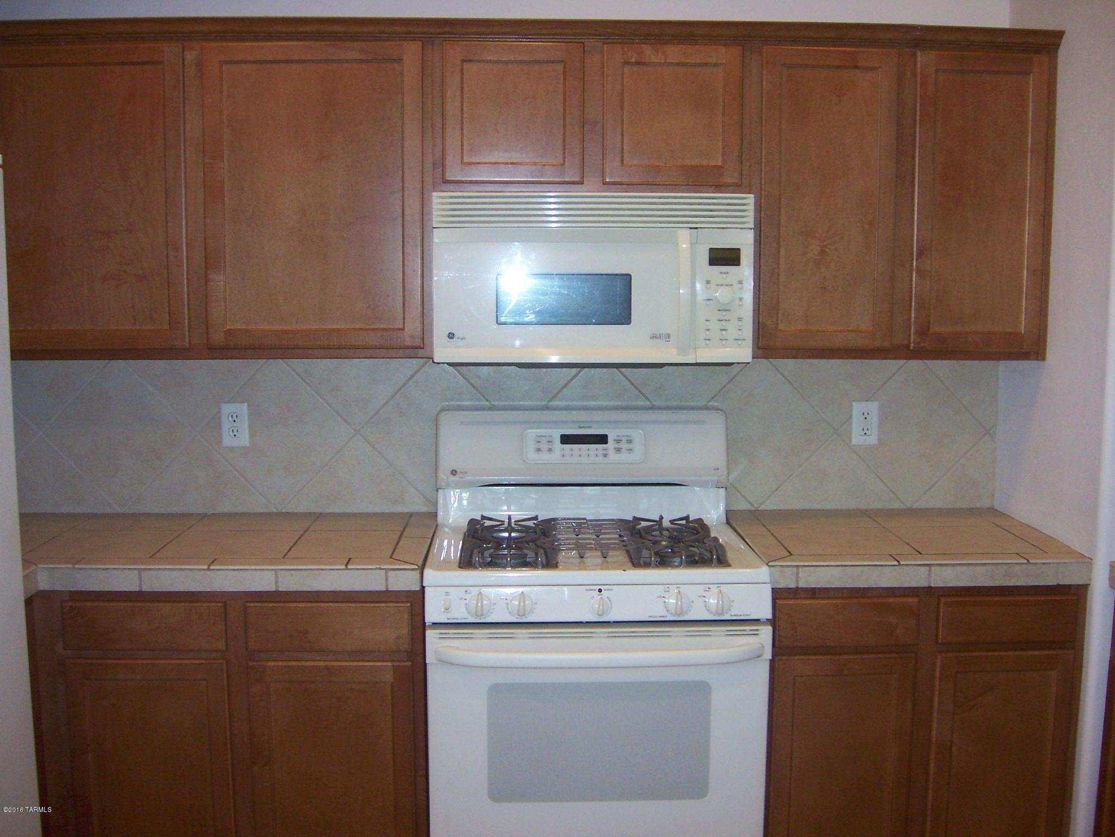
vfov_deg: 39.7
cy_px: 418
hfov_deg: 51.4
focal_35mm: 36
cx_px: 558
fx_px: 1160
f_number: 2.8
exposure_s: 1/60
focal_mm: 6.2
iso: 125
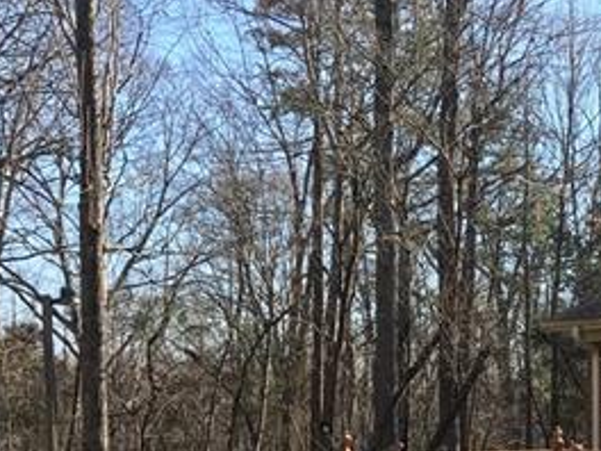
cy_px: 417
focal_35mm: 68
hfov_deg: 27.0
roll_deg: +0.4
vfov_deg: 21.1
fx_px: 1181
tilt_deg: +1.7
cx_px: 599
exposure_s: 1/855
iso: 20
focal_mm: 3.99
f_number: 1.8
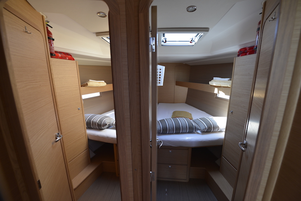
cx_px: 150
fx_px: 117
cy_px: 100
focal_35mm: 14
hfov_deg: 104.2
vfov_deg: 81.3
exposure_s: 1/60
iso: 500
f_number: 4.5
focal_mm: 14
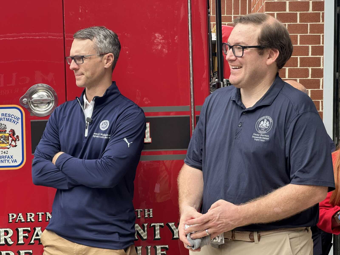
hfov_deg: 25.3
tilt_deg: +0.6
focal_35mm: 77
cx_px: 170
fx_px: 756
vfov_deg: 19.1
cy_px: 128
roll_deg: -0.9
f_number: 2.8
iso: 32
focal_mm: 9
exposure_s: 1/148
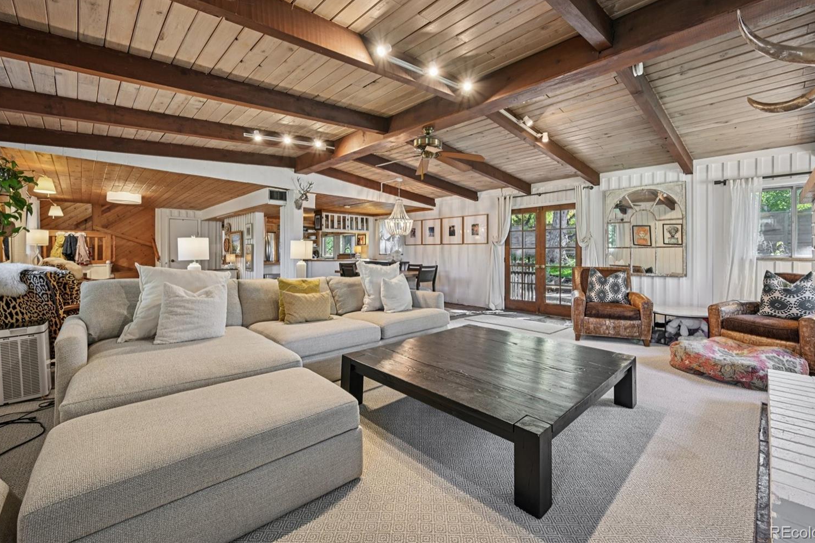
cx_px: 421
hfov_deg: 100.4
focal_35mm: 15
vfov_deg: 77.2
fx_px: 340
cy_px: 253
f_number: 7.1
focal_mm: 14
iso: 400
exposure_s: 1/15
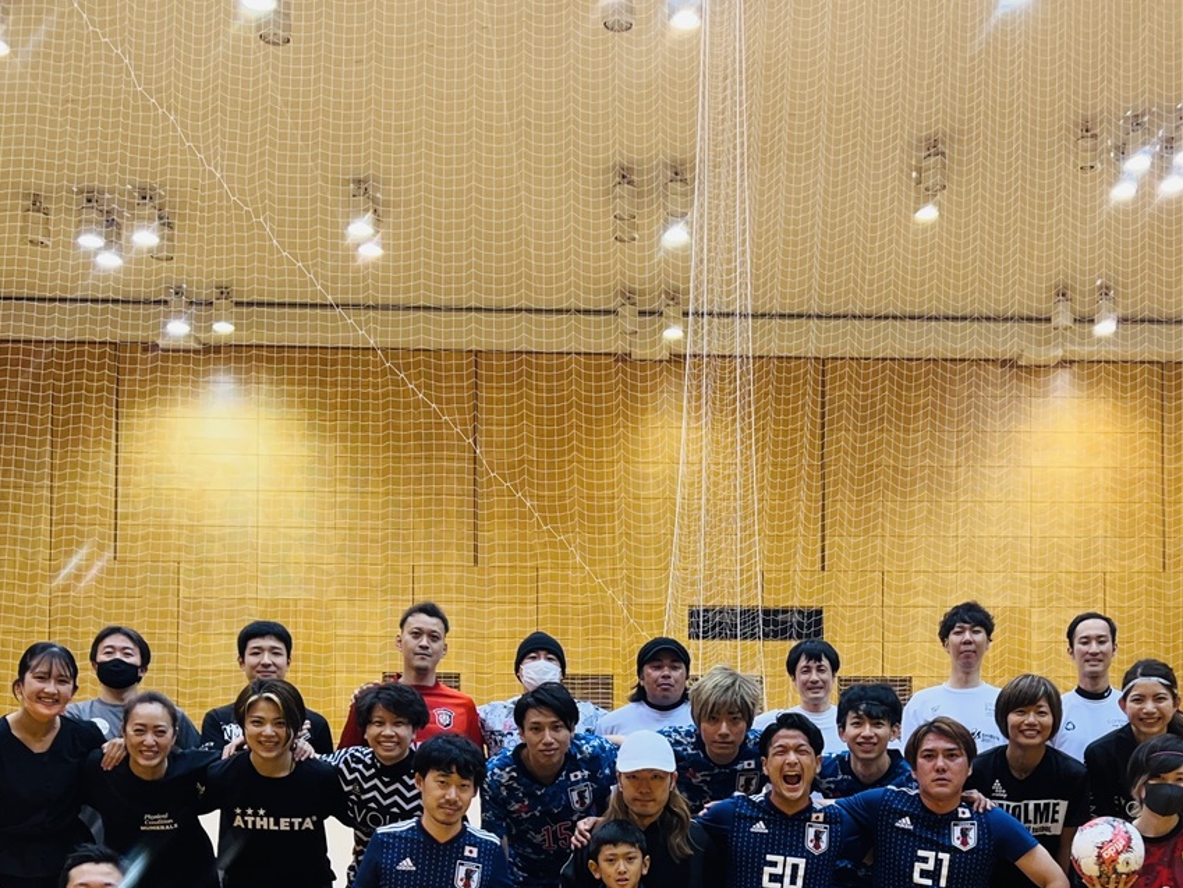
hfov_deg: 38.6
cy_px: 802
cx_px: 752
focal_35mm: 49
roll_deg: +0.2
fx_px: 1675
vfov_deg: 28.5
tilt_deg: +1.9
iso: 125
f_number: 1.5
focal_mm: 5.7
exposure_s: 1/50
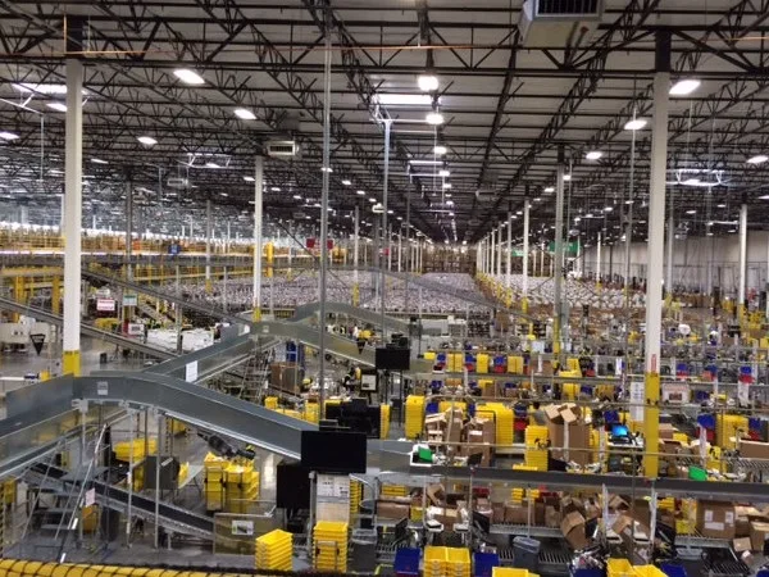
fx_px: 666
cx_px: 384
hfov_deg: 60.0
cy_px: 288
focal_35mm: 30
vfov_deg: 46.8
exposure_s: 1/30
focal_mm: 4.12
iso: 125
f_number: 2.2
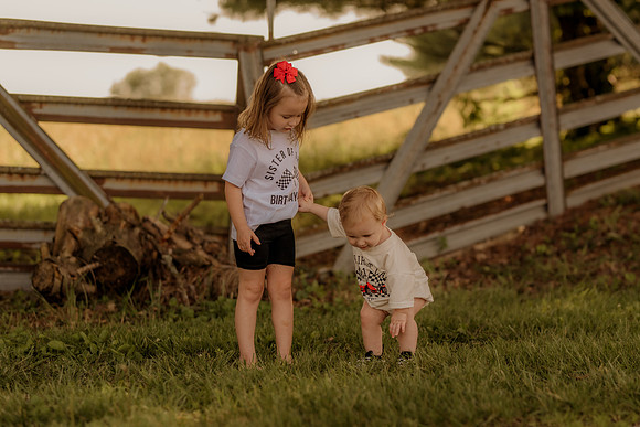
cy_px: 236
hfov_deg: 21.7
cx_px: 354
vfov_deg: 14.6
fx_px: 1672
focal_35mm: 94
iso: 250
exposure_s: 1/1250
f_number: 2
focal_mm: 85
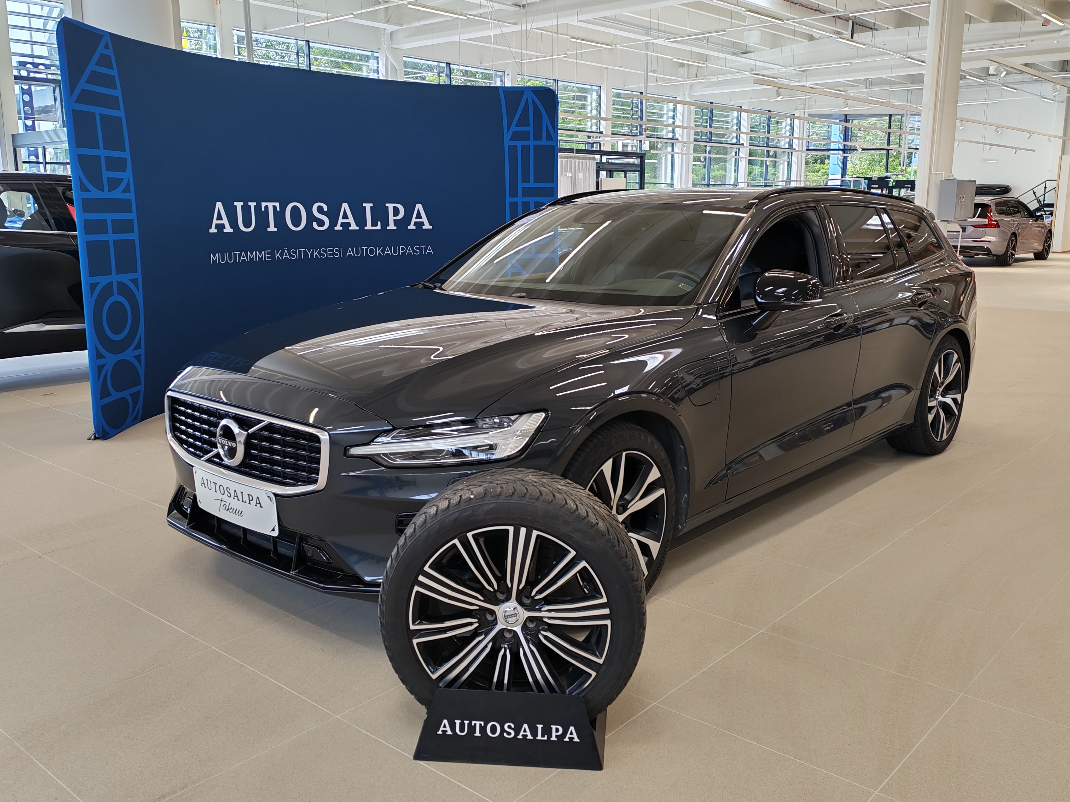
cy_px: 401
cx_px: 535
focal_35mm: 32
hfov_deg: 56.8
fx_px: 989
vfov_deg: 44.2
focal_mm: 6.12
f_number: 1.9
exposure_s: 1/100
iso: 80
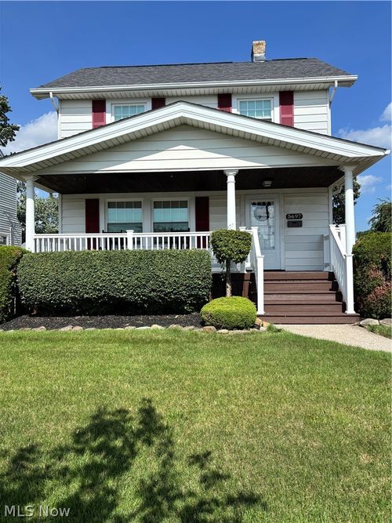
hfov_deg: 53.0
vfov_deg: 67.3
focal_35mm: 26
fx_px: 393
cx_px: 196
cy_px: 262
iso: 50
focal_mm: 5.96
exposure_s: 1/3021
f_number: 1.6
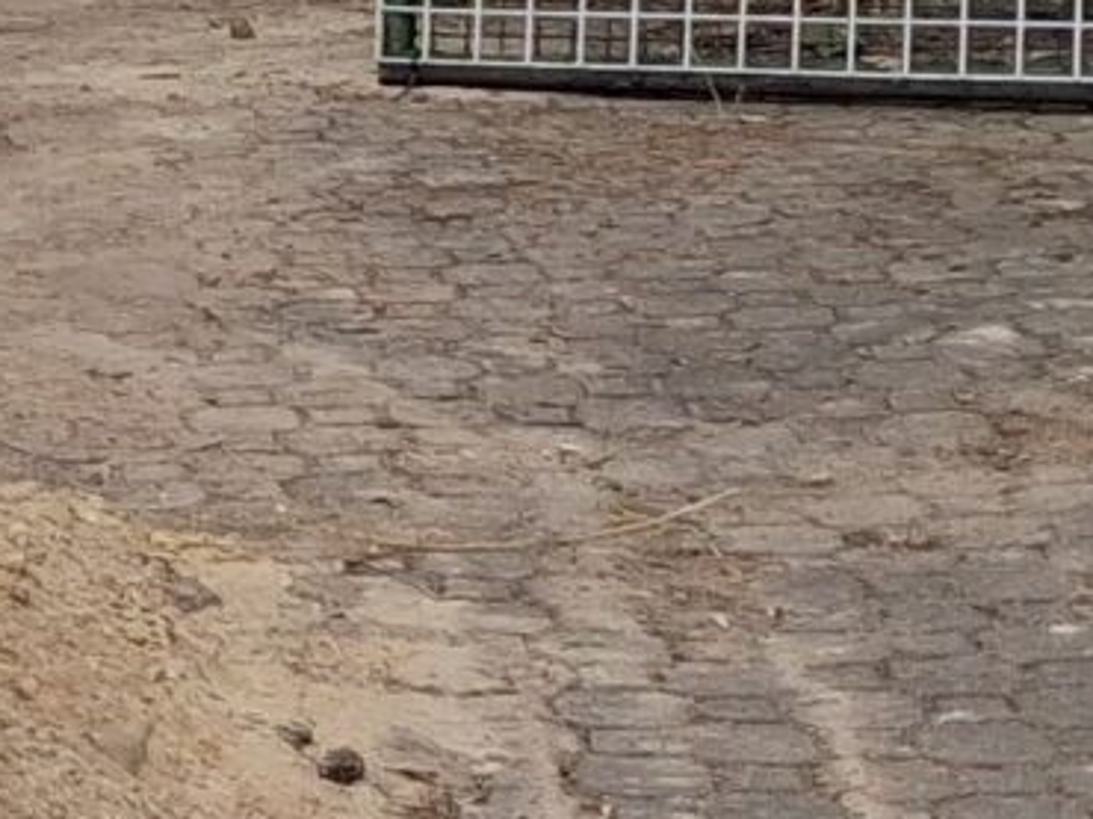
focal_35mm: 187
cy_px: -411
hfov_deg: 10.1
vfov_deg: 7.8
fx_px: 5901
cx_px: -724
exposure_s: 1/287
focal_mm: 4
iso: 25
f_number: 1.8
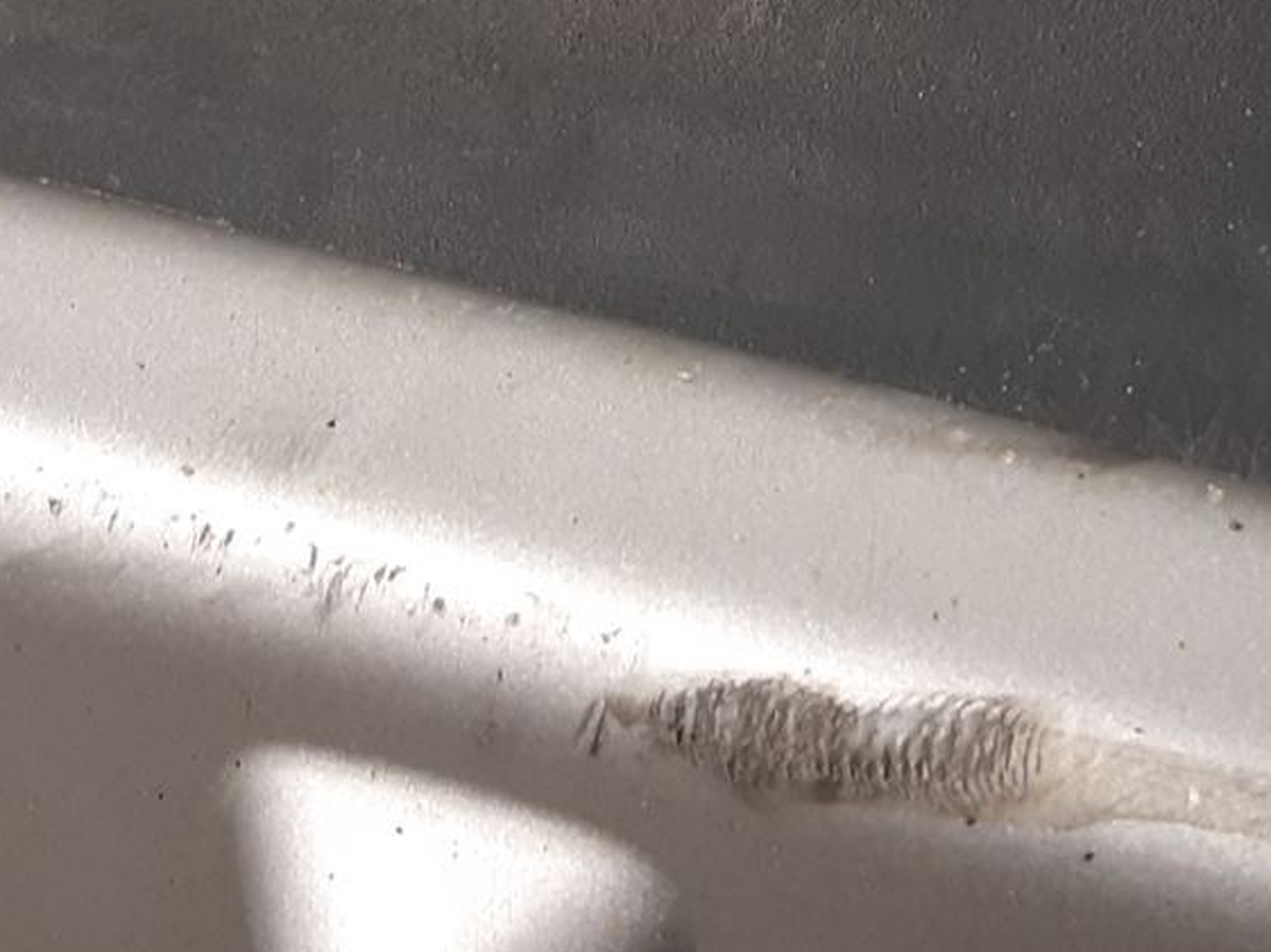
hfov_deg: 20.7
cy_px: 147
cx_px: 659
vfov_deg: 15.4
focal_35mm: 95
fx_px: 3486
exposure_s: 1/50
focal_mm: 3.93
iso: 125
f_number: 1.7
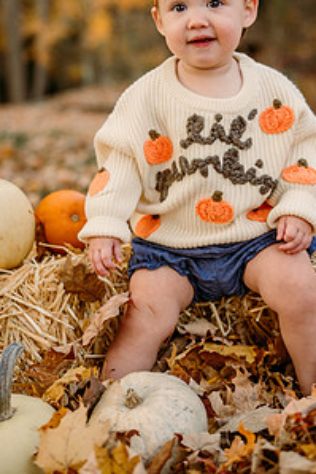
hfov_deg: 20.0
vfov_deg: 29.4
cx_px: 164
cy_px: 153
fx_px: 894
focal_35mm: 68
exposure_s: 1/500
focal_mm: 45
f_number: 2.2
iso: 250
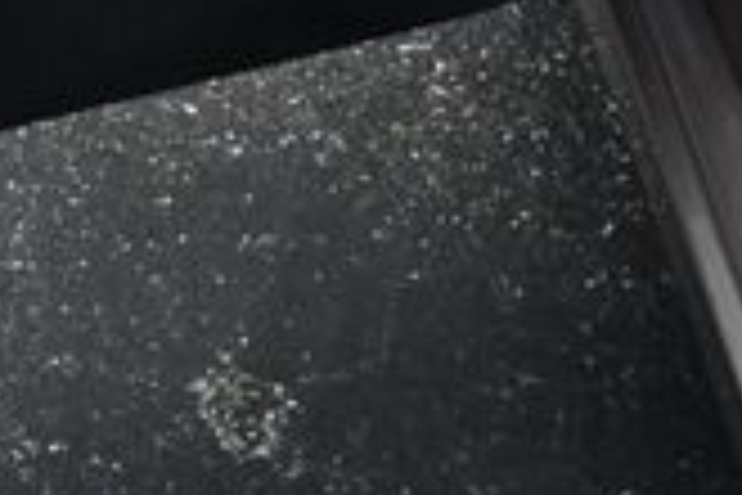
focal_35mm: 140
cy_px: -428
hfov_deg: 14.1
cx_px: -229
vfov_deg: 9.3
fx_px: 2885
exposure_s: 1/250
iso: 280
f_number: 5.6
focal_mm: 18
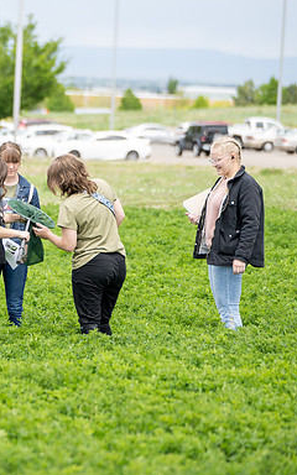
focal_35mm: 205
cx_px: 11
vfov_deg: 10.2
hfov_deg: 6.4
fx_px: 2655
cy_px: 210
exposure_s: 1/320
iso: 64
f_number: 2.8
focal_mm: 120
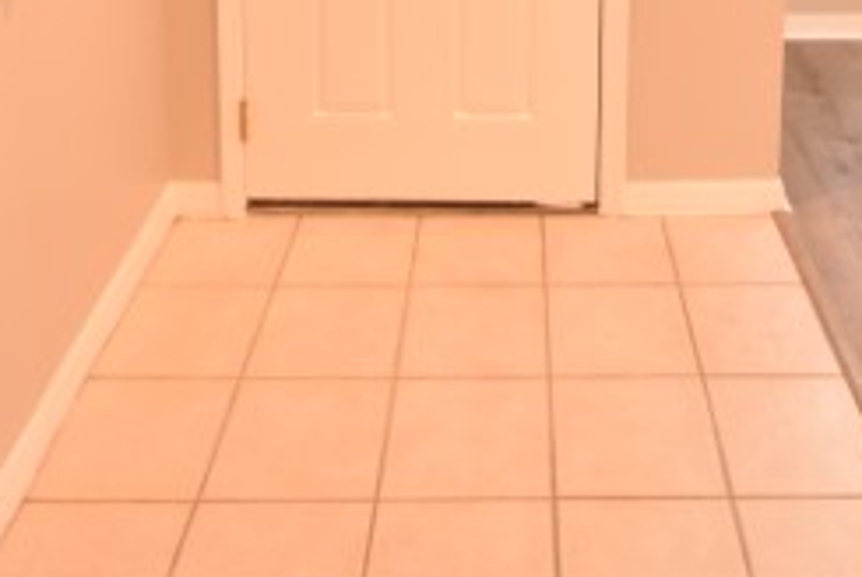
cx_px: 538
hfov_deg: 44.1
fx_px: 1055
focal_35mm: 44
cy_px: -264
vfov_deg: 24.5
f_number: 3.5
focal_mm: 10
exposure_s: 1/15
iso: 800
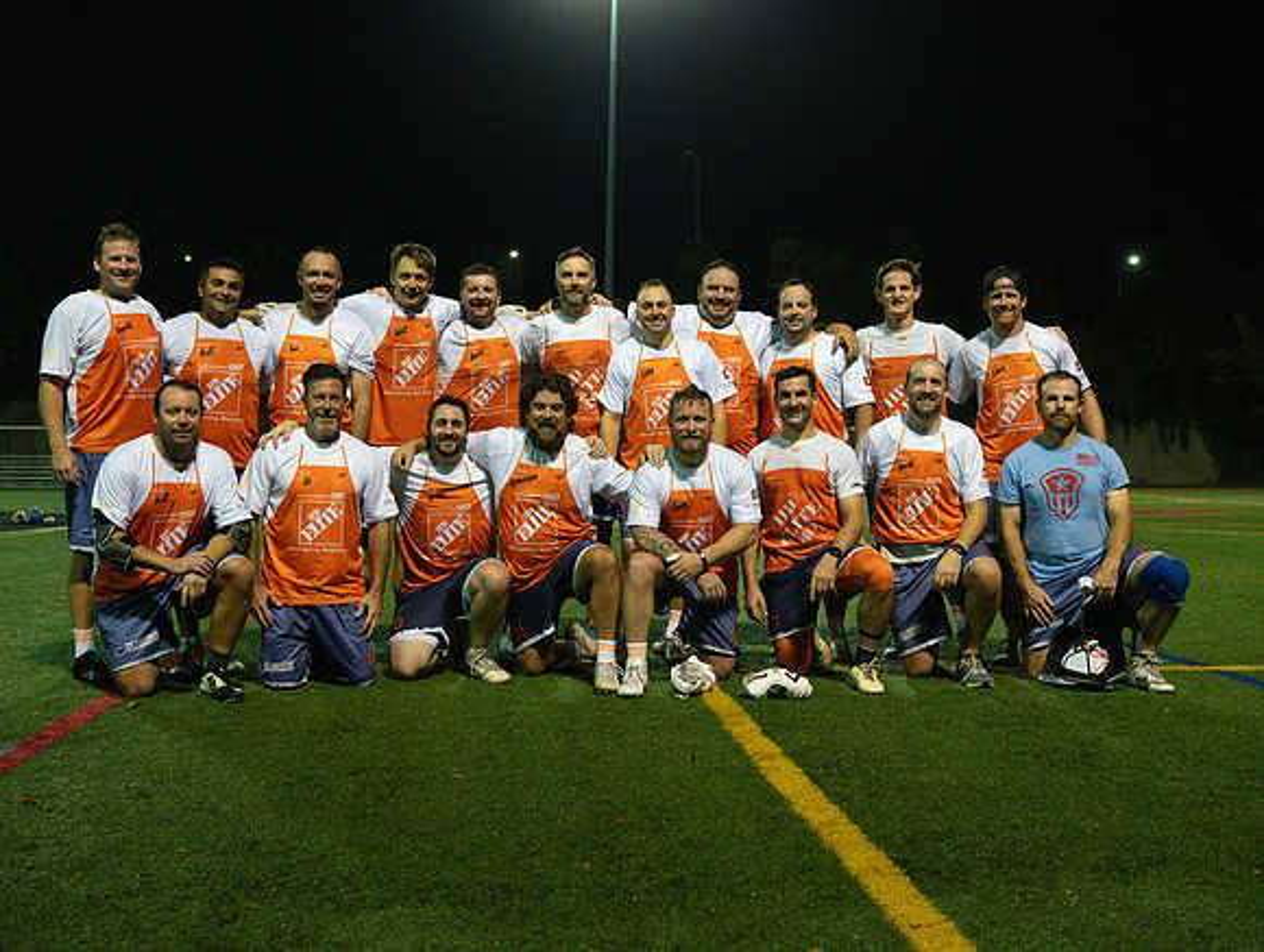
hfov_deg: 43.4
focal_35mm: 43
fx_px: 1587
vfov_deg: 33.4
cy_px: 476
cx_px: 632
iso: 7200
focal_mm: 40
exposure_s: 1/320
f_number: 4.5
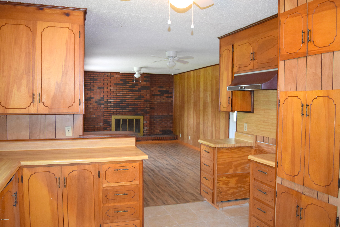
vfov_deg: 43.6
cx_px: 170
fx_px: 283
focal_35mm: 30
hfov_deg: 61.9
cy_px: 114
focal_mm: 20
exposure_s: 1/60
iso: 1800
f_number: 3.8
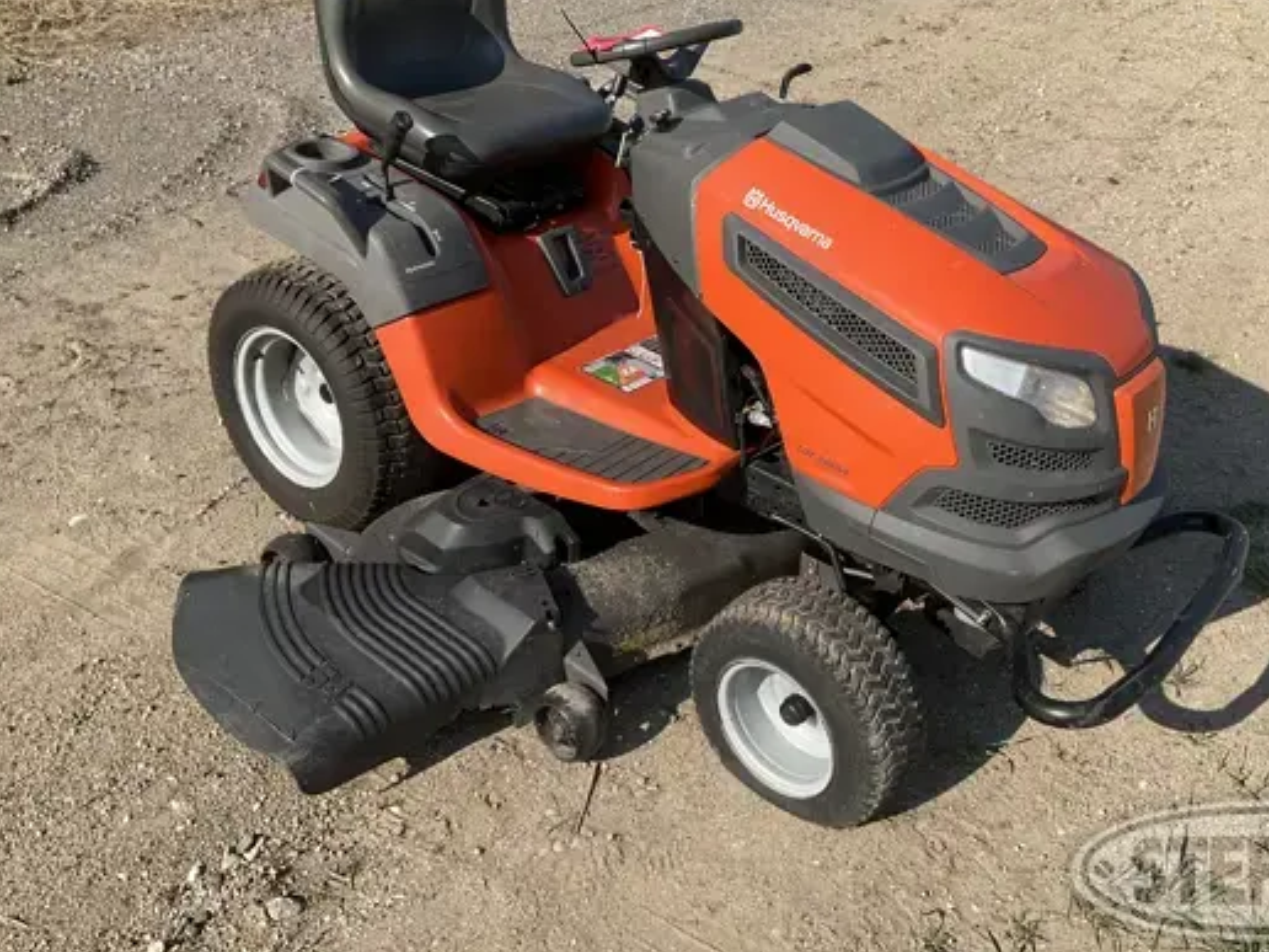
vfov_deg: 39.5
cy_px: 379
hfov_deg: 51.2
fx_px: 1320
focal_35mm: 36
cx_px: 721
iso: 25
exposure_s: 1/1490
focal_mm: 3
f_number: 1.8
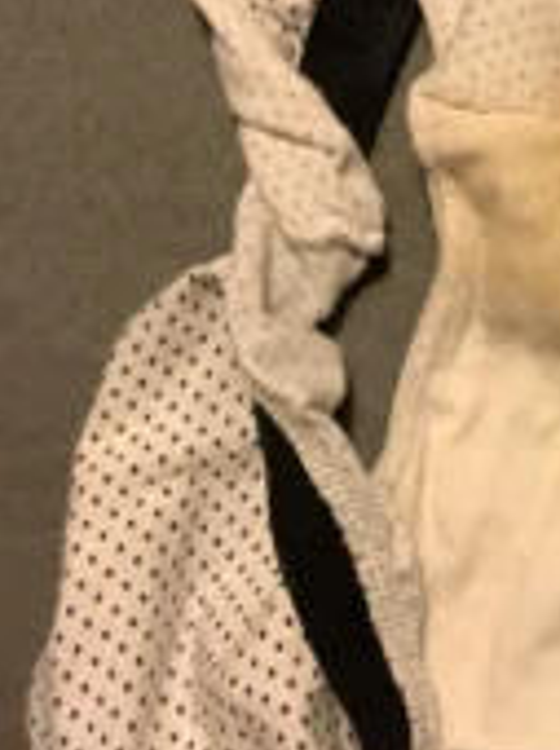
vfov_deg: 26.7
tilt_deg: -79.5
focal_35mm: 73
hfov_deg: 19.3
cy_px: 309
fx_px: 1579
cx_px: 622
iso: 320
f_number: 2.4
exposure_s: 1/33
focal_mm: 3.3
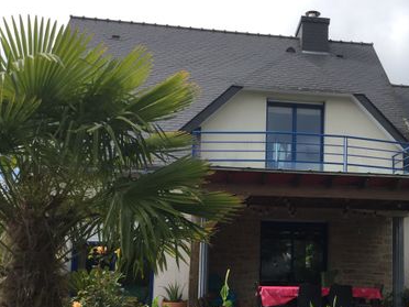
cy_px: 210
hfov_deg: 37.2
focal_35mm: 50
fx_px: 591
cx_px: 310
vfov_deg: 28.9
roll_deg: -1.7
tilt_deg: +4.5
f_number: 2.4
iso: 25
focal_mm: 3.3
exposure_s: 1/754
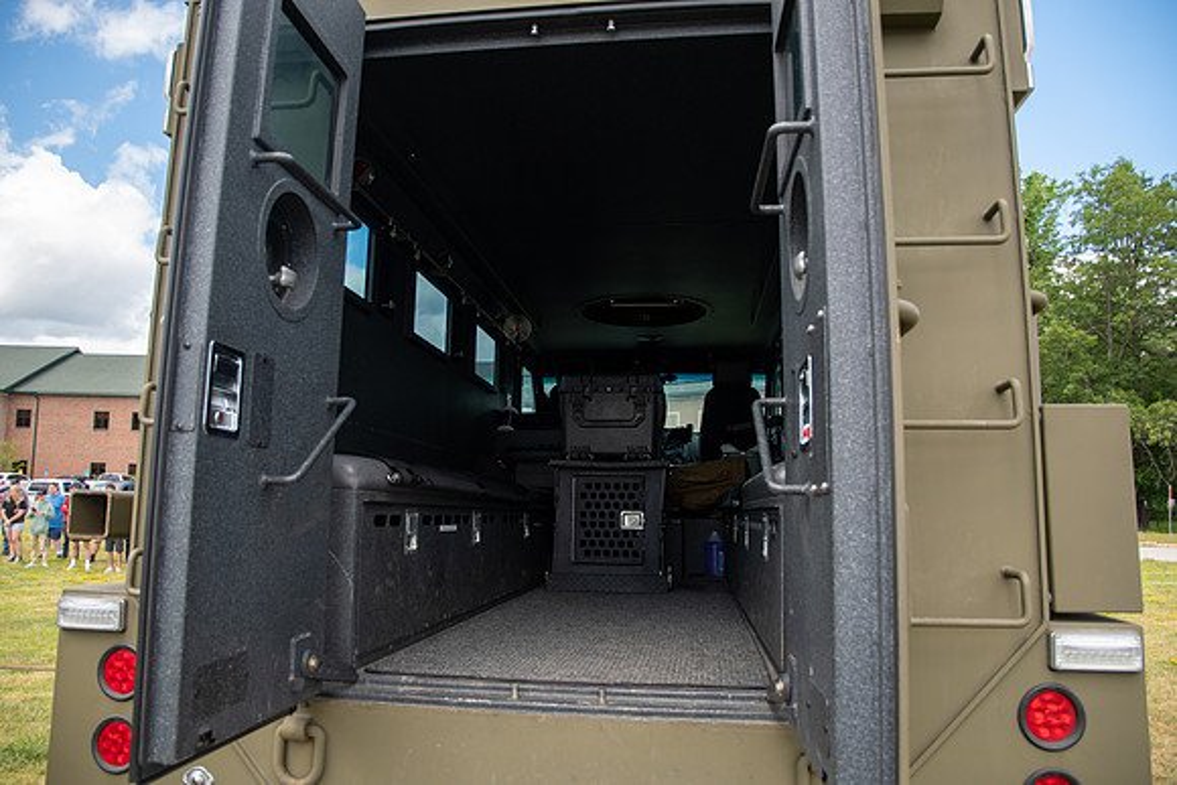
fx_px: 785
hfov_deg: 73.7
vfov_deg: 53.2
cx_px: 588
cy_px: 392
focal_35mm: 24
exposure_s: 1/640
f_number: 3.5
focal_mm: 16
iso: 125
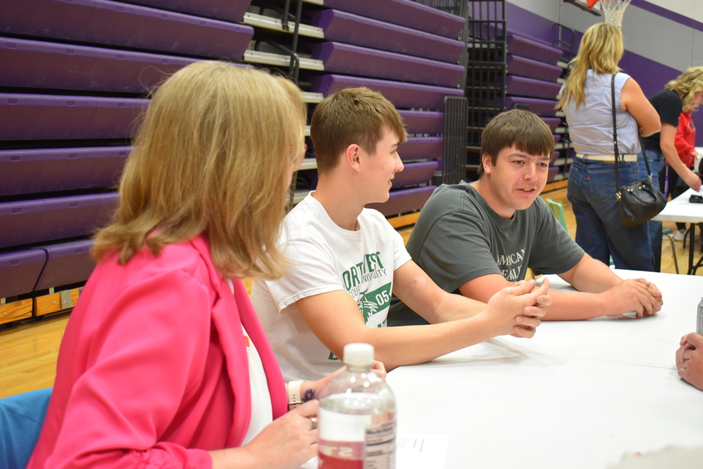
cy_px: 234
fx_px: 957
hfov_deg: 40.3
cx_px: 353
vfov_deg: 27.5
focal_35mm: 49
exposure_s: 1/30
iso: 560
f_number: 4.5
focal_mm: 32
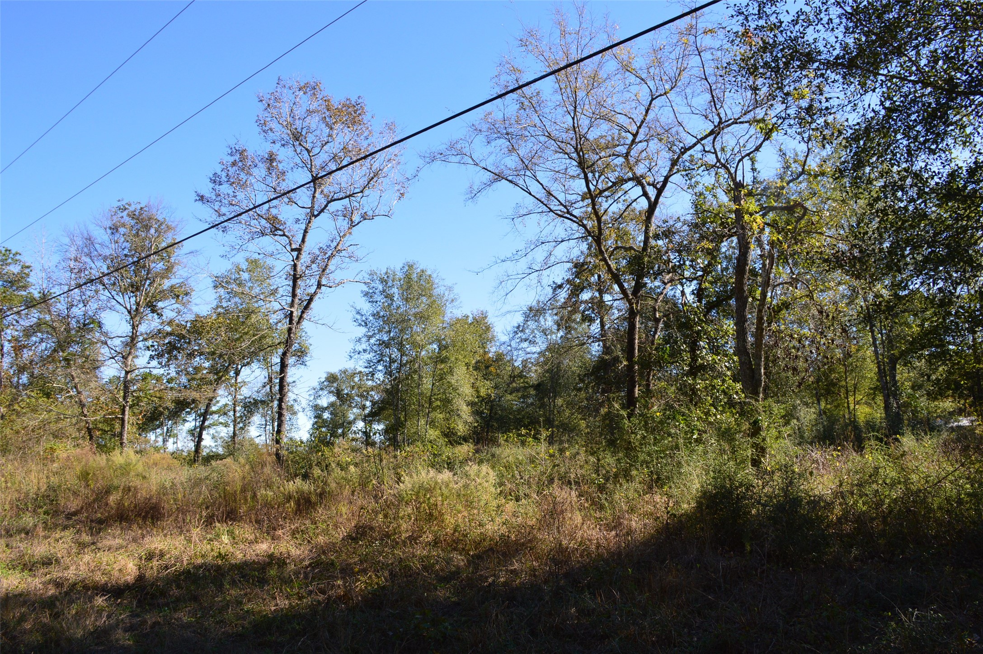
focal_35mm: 27
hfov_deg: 67.4
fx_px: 737
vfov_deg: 47.8
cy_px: 327
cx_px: 492
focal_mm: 18
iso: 400
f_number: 10
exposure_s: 1/250
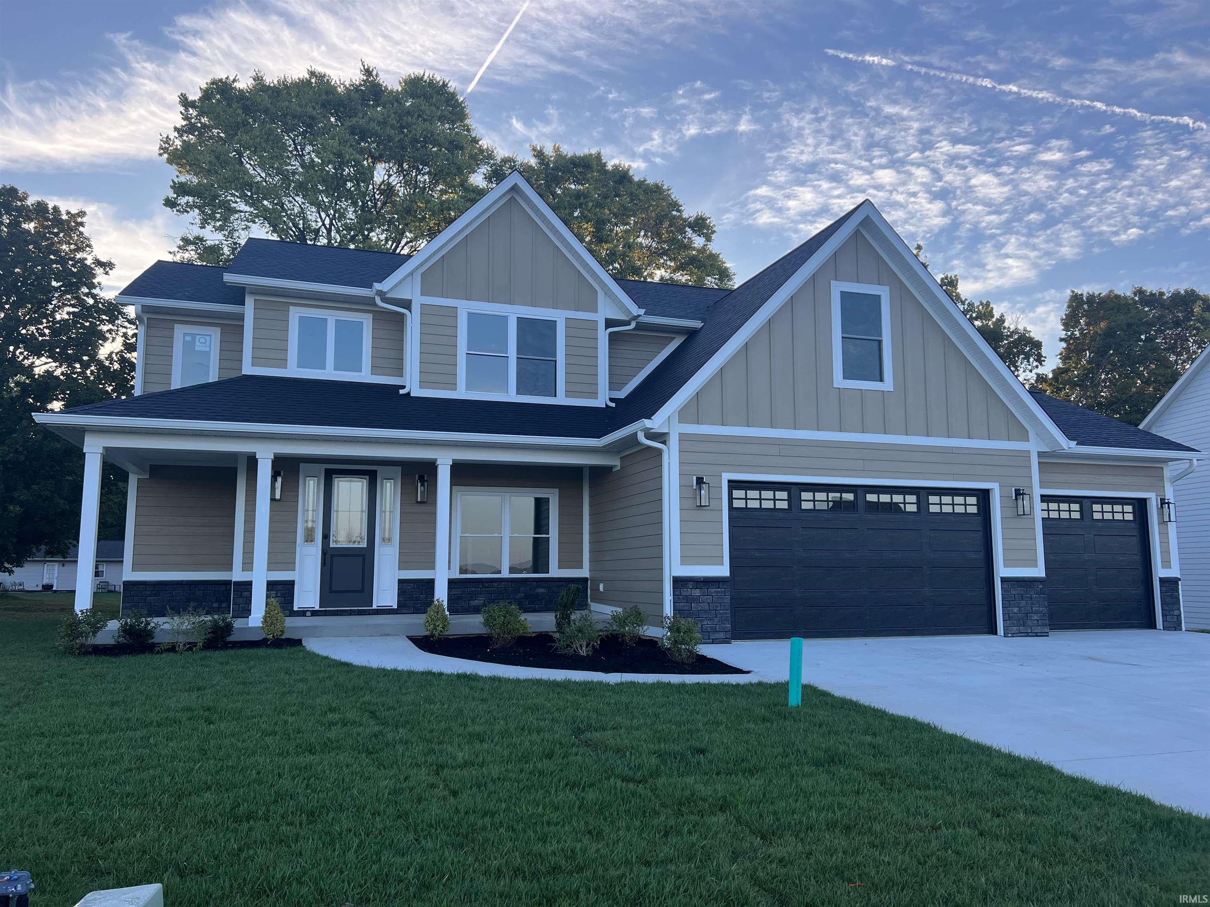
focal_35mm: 26
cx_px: 605
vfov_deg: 53.1
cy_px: 454
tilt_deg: +7.2
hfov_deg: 67.3
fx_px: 909
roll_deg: +0.6
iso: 50
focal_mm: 5.7
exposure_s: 1/763
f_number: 1.5
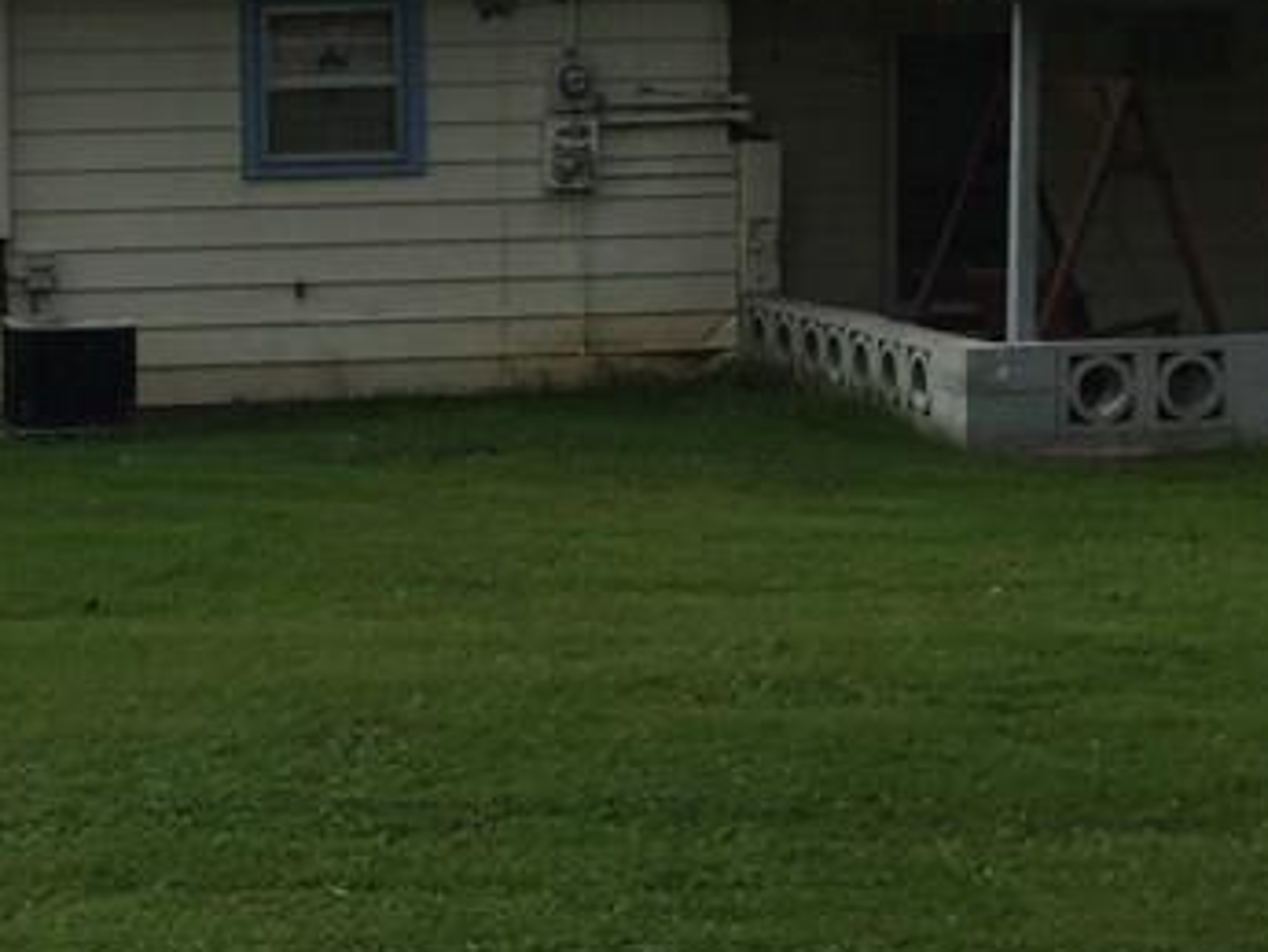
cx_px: 202
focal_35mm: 92
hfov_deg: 21.0
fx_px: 3371
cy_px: 386
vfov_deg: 16.1
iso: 25
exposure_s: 1/604
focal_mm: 3.3
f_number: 2.4
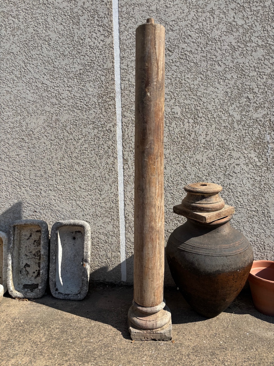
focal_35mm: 26
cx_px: 137
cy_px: 183
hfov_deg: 53.1
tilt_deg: -9.4
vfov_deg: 67.3
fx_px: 274
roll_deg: -0.1
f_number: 1.6
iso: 50
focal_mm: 5.96
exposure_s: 1/3788
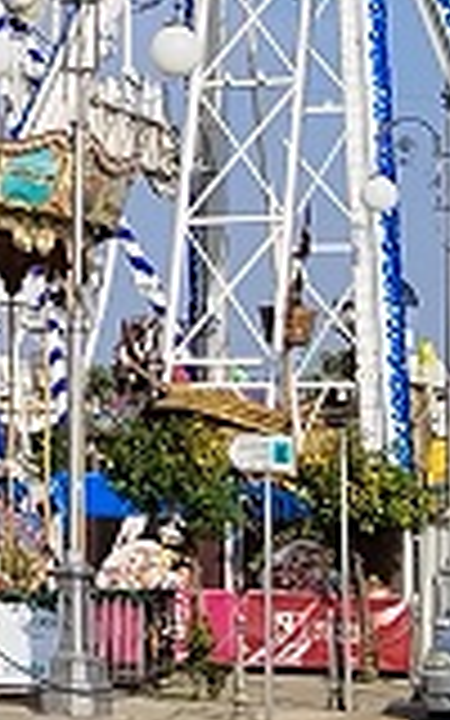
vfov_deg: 11.2
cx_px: -670
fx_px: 3630
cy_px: 14
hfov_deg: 6.7
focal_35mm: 185
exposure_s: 1/1245
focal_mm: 6.24
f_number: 1.9
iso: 100
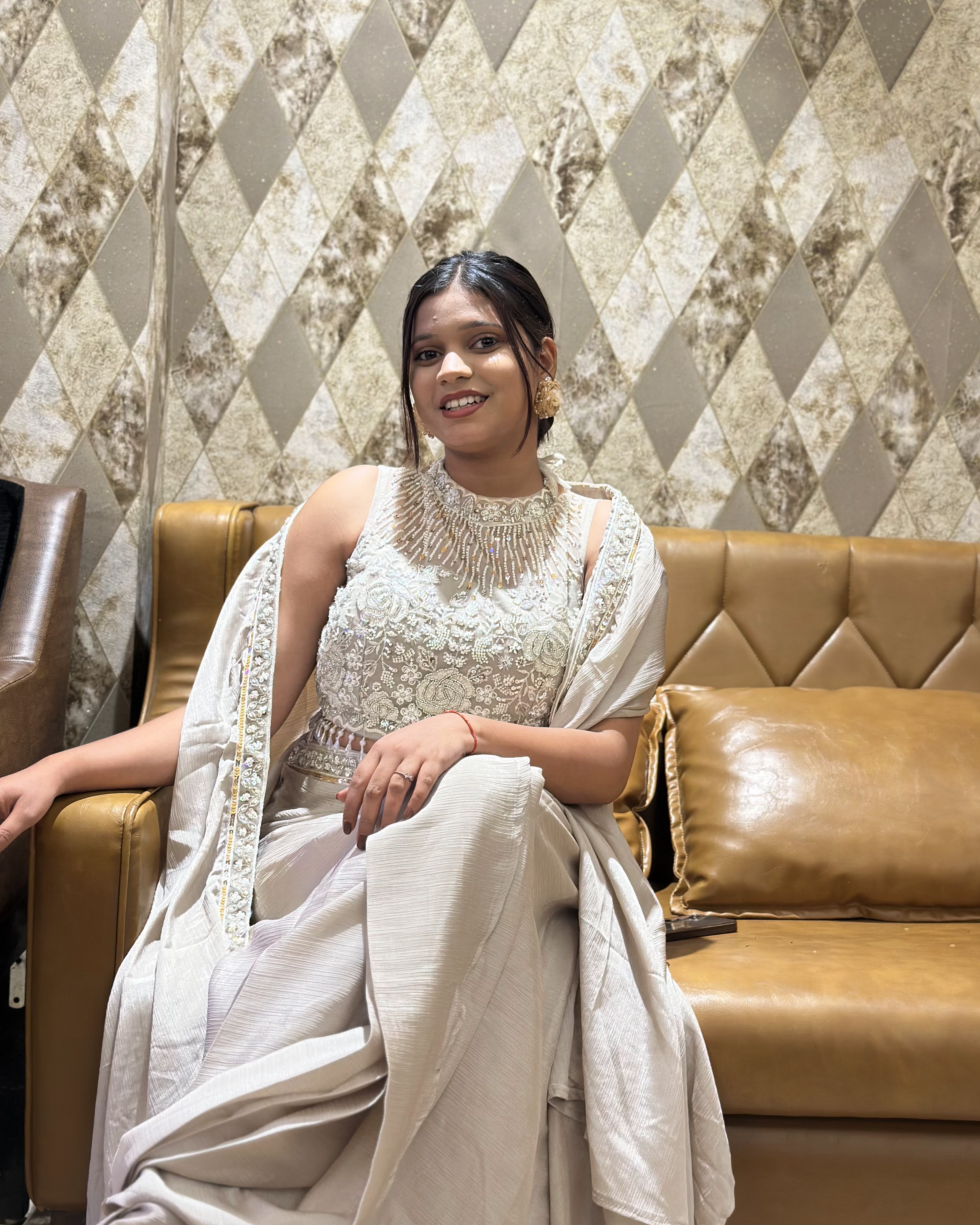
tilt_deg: -2.9
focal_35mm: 51
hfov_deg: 29.7
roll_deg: -3.8
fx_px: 1849
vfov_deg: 36.7
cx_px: 493
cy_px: 598
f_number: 1.78
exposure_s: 1/50
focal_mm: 6.86
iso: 80
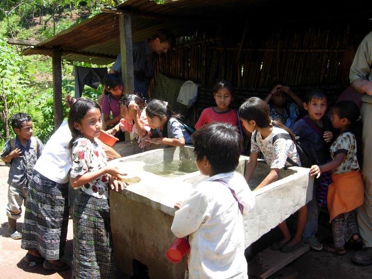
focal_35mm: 36
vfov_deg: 39.7
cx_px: 186
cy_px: 140
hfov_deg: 51.4
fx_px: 387
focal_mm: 7.5
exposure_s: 1/157
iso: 50
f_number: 4.3
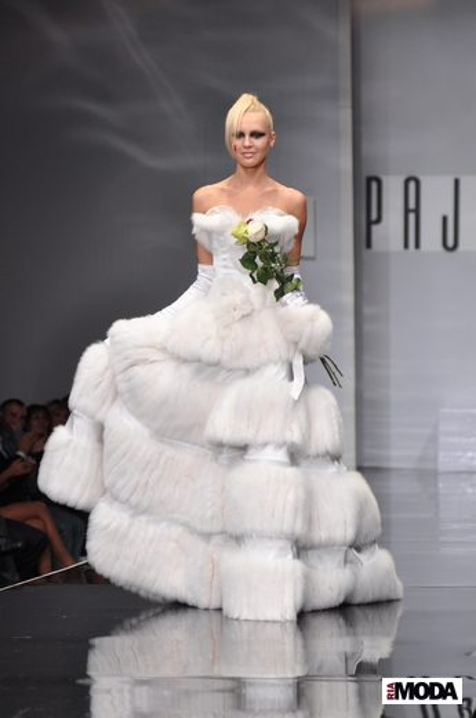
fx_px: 2567
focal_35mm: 129
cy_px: 359
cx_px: 238
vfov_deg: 15.9
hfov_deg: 10.6
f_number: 3.5
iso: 640
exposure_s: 1/200
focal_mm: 86
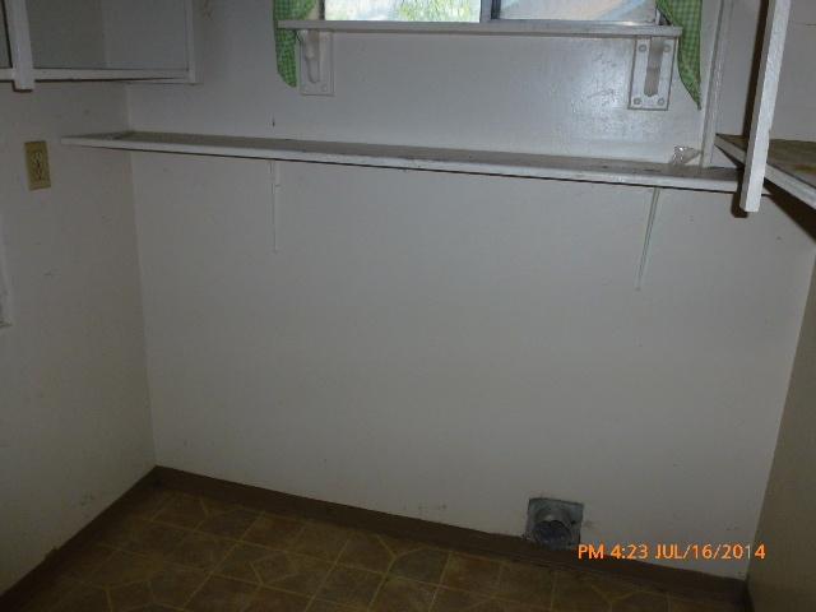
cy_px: 306
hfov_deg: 61.7
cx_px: 408
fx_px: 684
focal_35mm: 29
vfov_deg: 48.2
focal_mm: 5
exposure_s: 1/60
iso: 160
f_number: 3.5
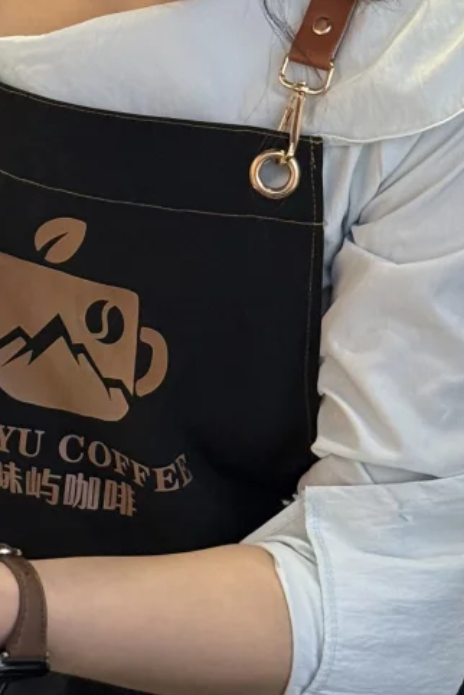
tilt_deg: -4.2
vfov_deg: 13.6
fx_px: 2876
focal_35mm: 149
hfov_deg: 9.1
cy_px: 20
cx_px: -104
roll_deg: -0.4
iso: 200
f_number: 1.78
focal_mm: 6.76
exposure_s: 1/50
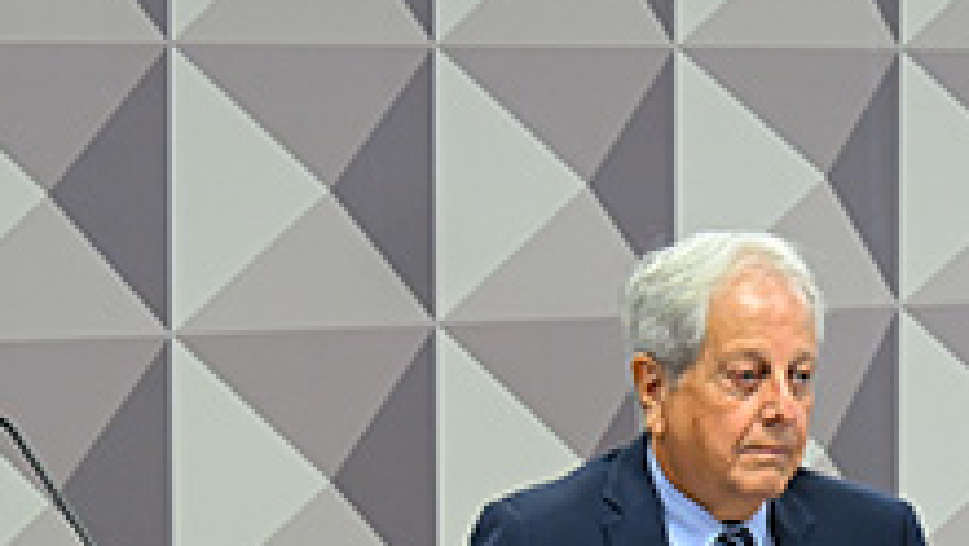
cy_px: 1048
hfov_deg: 7.0
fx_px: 7789
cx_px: 1357
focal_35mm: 303
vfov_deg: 4.0
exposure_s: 1/160
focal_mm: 74
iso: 1600
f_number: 2.8
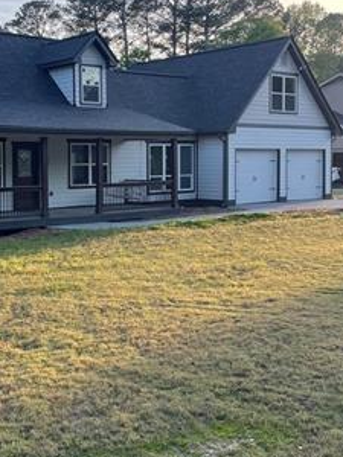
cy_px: 193
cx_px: 73
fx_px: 687
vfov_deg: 36.7
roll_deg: +0.8
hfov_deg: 27.5
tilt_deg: -2.6
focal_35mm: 52
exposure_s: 1/593
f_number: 1.6
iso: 32
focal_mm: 4.2
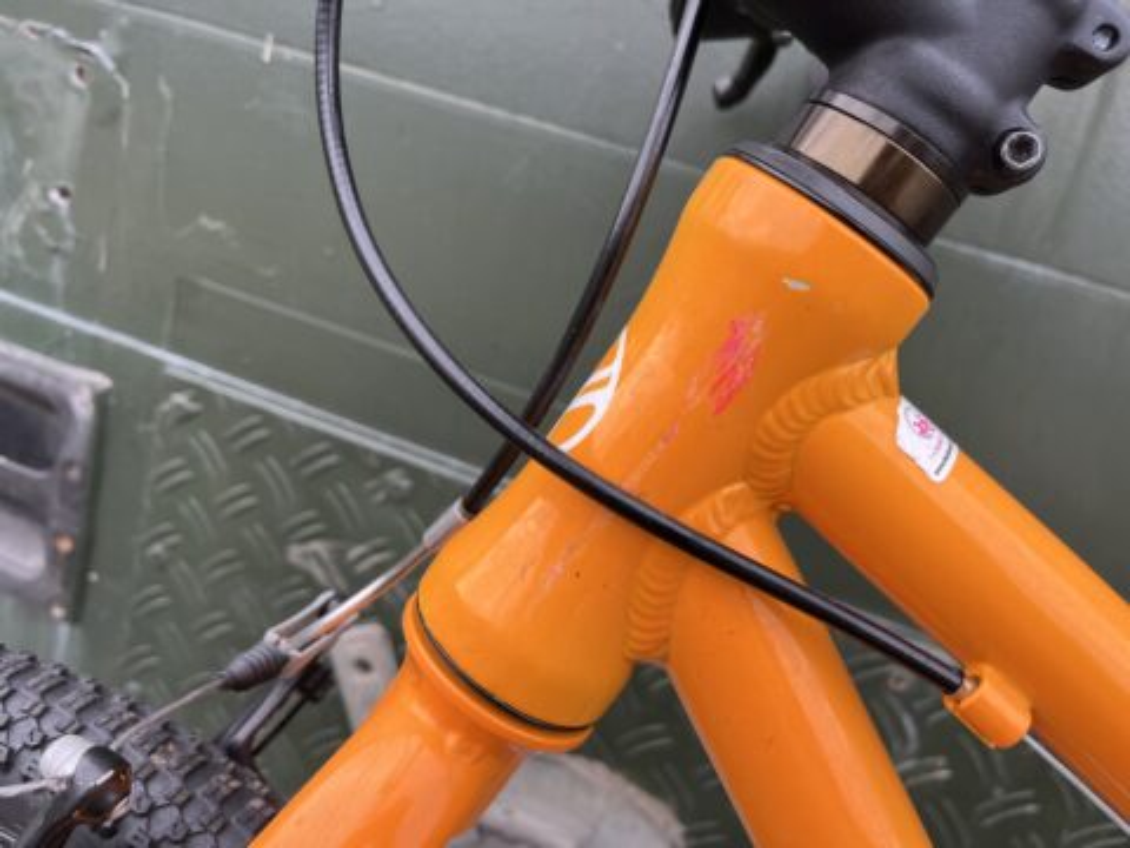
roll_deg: -17.0
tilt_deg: -17.5
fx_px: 849
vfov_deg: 53.1
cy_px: 424
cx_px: 565
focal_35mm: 26
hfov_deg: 67.3
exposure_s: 1/314
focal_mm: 5.1
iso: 50
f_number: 1.6
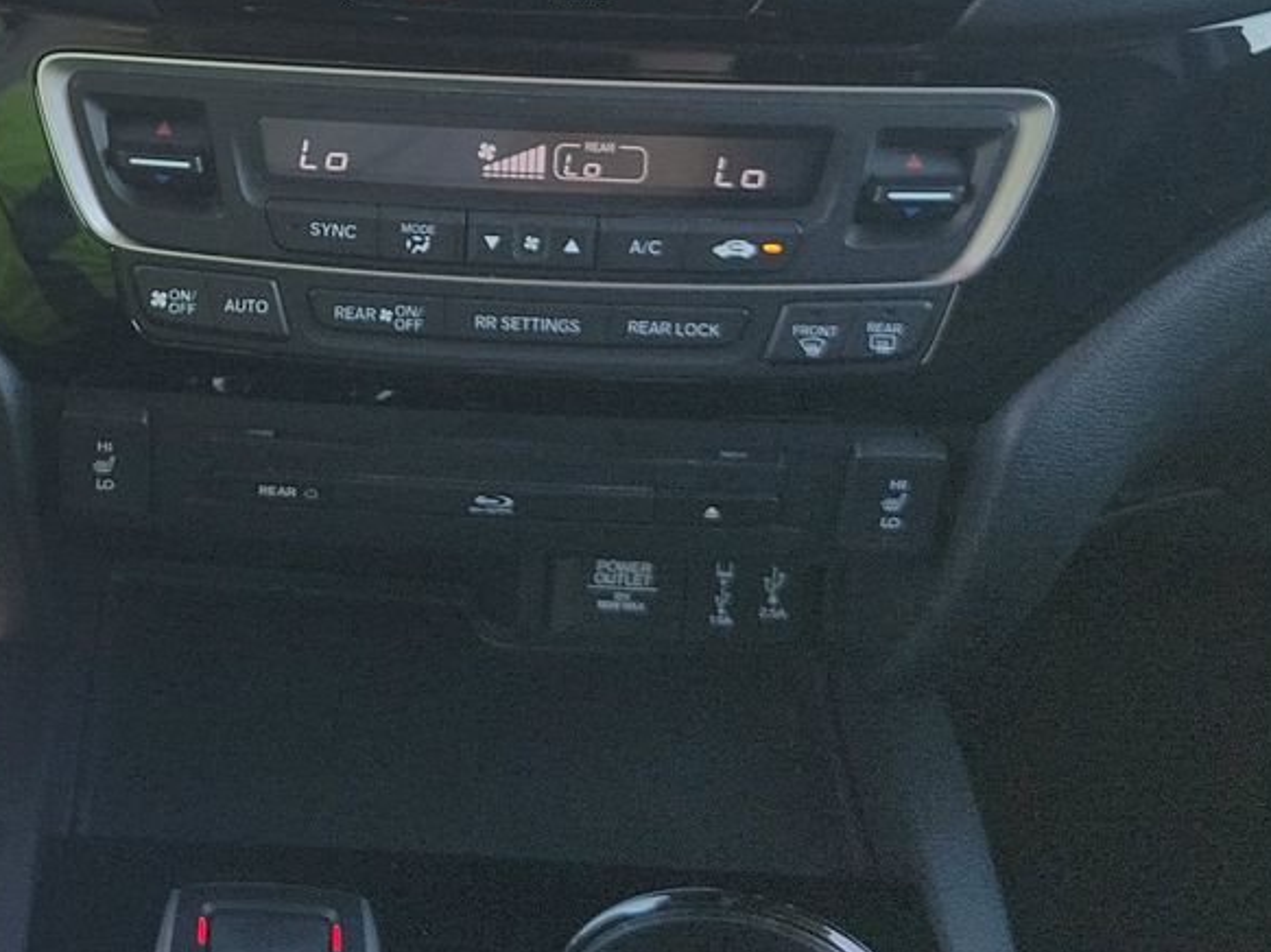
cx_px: 76
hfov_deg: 28.1
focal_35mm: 66
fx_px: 2422
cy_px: -79
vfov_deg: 21.2
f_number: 1.8
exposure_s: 1/59
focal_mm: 6.7
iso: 53
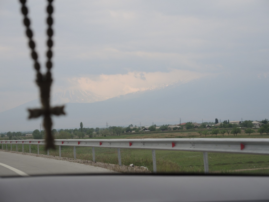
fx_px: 715
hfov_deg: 21.3
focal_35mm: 92
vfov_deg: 16.1
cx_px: 134
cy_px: 101
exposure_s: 1/320
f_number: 3.2
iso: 80
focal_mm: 19.7
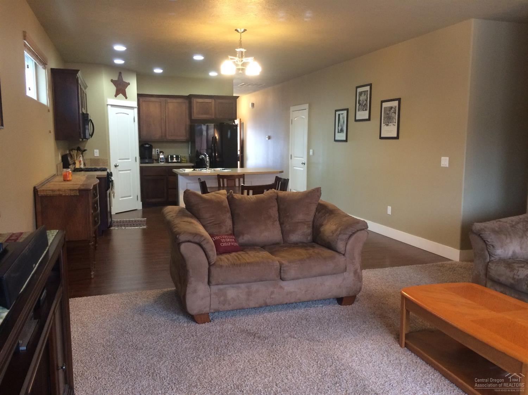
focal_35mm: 29
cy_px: 198
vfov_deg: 48.2
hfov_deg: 61.7
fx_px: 442
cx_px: 264
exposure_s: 1/30
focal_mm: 4.15
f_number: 2.2
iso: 125
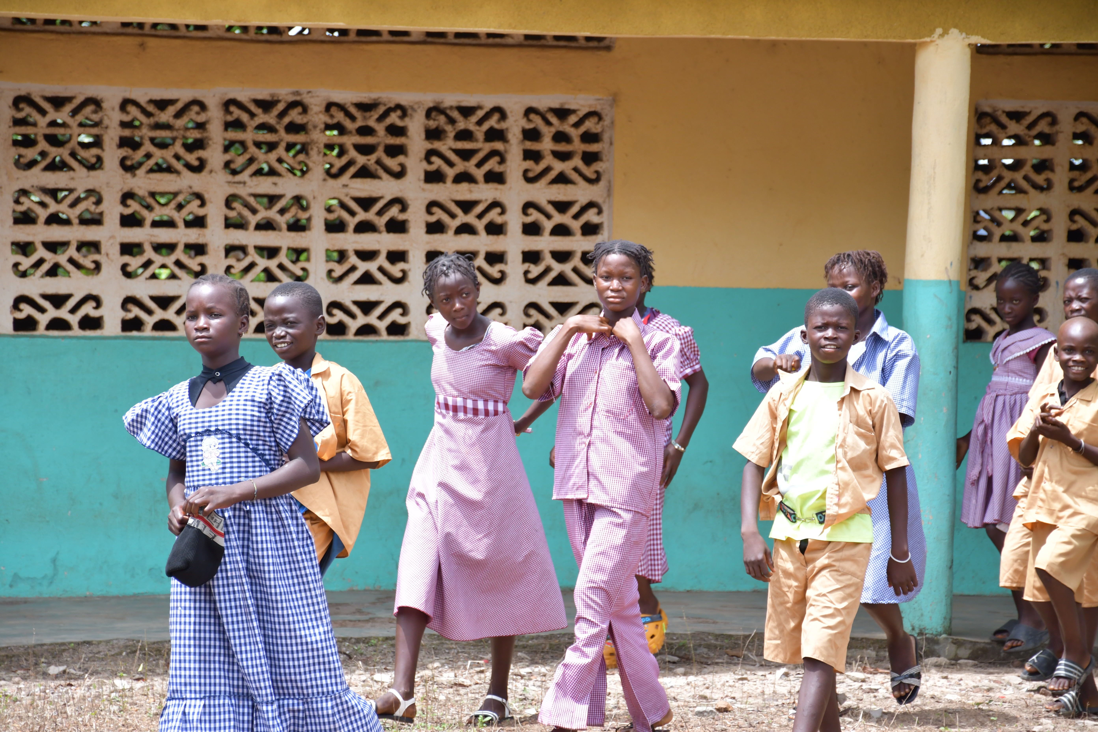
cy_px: 366
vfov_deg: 9.7
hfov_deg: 14.4
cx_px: 549
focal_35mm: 142
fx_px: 4331
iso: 400
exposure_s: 1/640
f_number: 5.3
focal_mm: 95
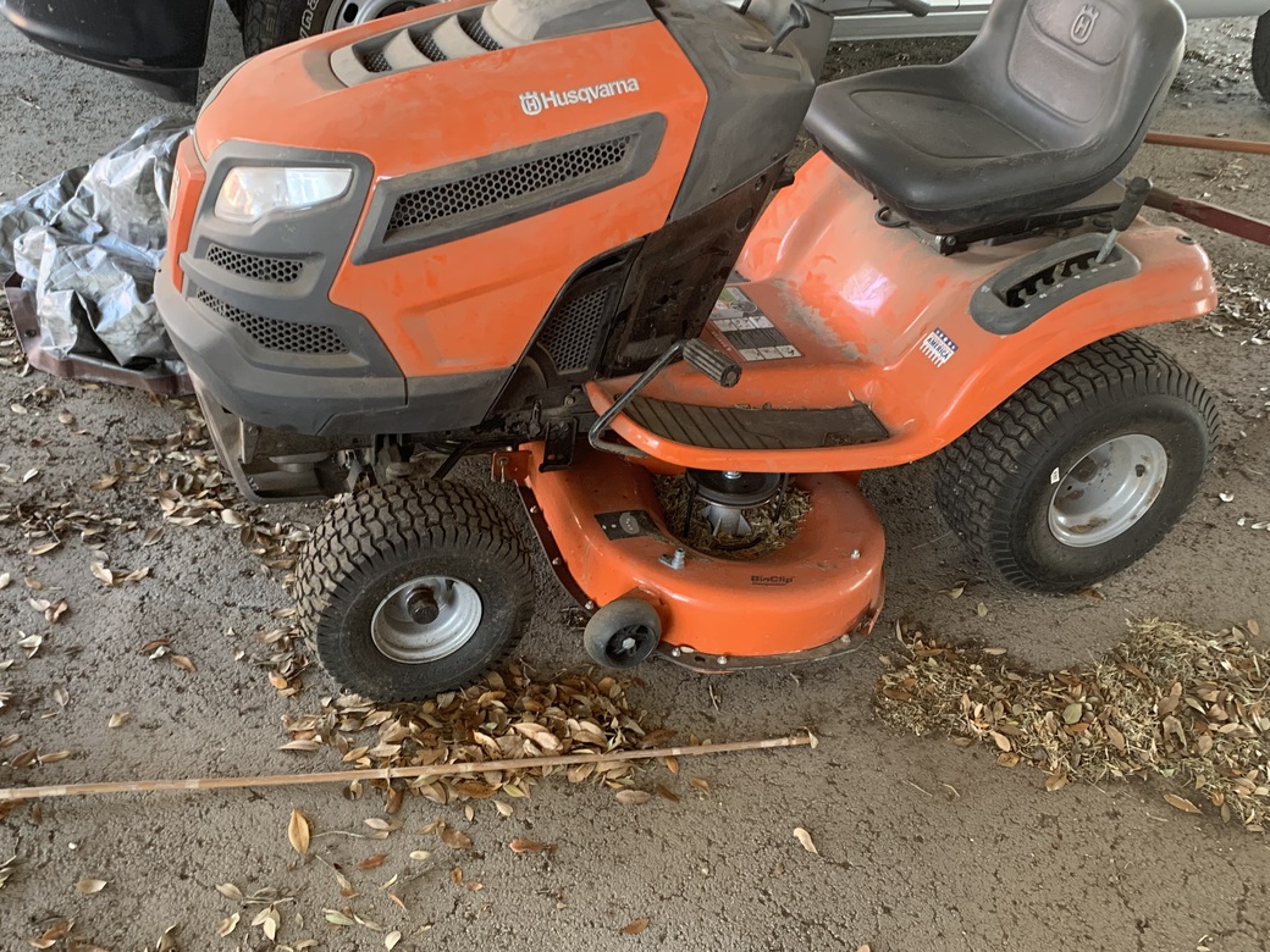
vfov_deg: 39.5
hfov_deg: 51.3
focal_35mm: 36
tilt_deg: -38.7
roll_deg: -5.9
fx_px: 1321
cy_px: 574
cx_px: 575
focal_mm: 4.25
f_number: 1.8
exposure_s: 1/60
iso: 160
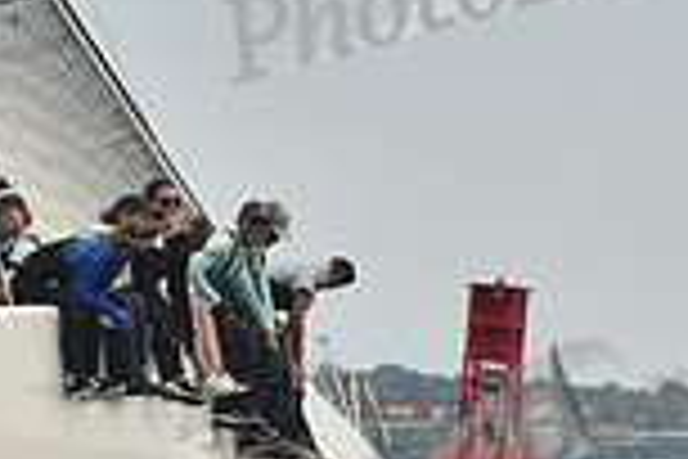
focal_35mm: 266
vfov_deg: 5.2
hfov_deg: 7.7
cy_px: 263
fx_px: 5083
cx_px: -4
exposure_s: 1/500
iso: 250
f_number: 5
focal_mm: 70
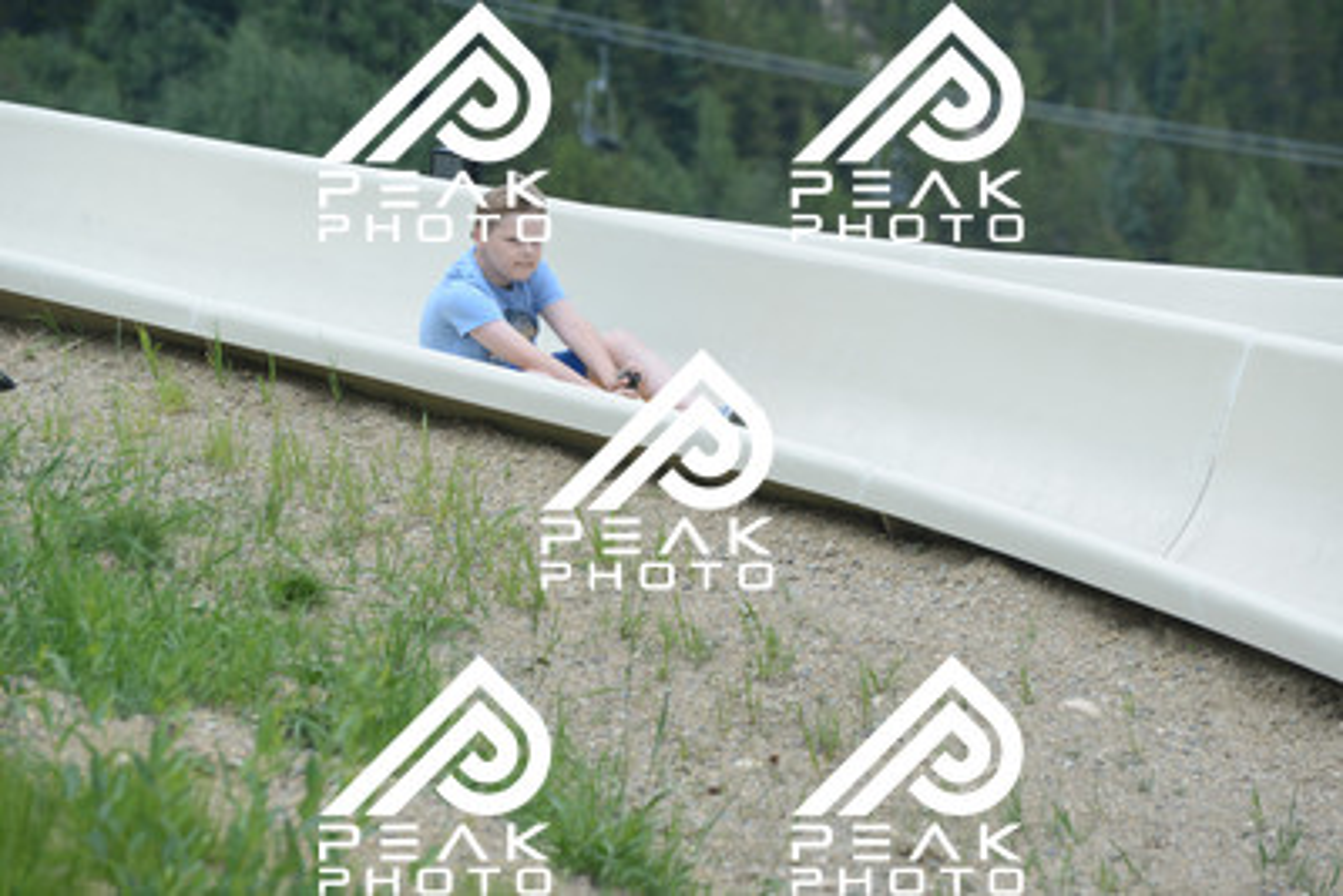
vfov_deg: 7.0
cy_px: 448
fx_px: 7277
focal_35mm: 195
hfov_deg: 10.5
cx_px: 672
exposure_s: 1/1250
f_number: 6.3
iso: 800
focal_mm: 195
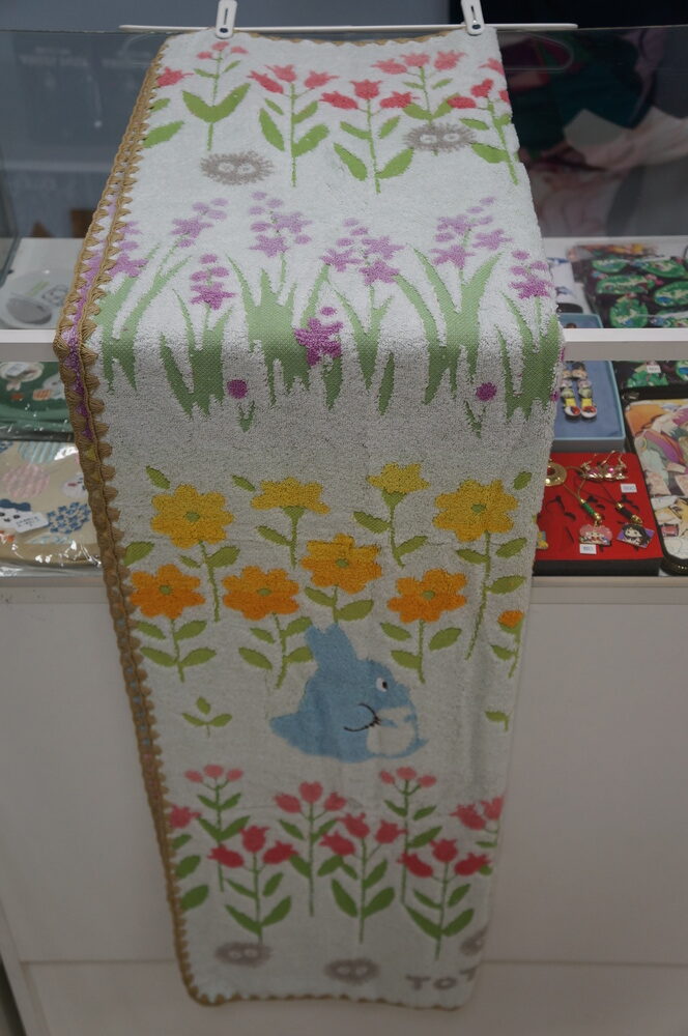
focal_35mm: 42
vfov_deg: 46.5
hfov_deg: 31.8
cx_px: 344
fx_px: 1207
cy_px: 518
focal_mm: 28
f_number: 4
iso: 500
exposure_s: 1/60
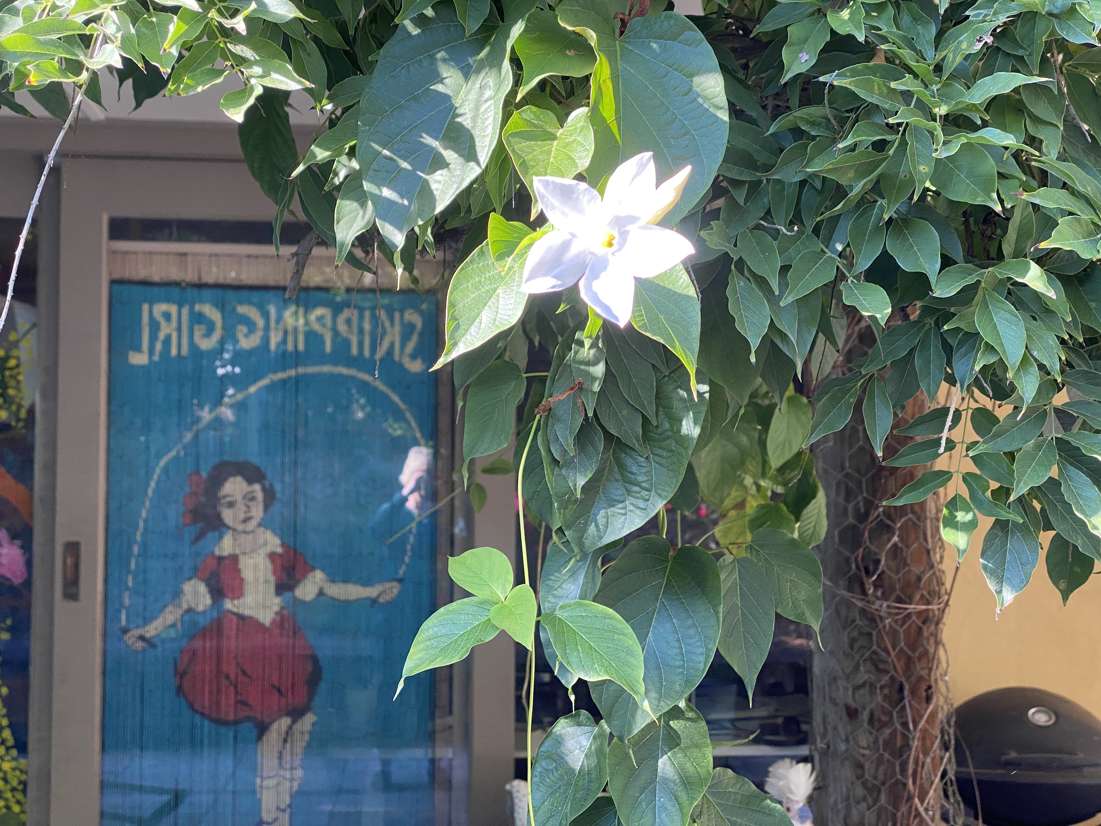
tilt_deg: +1.8
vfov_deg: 28.0
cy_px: 413
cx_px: 550
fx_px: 1654
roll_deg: -0.2
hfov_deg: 36.8
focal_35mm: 52
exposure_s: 1/121
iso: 40
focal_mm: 6
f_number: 2
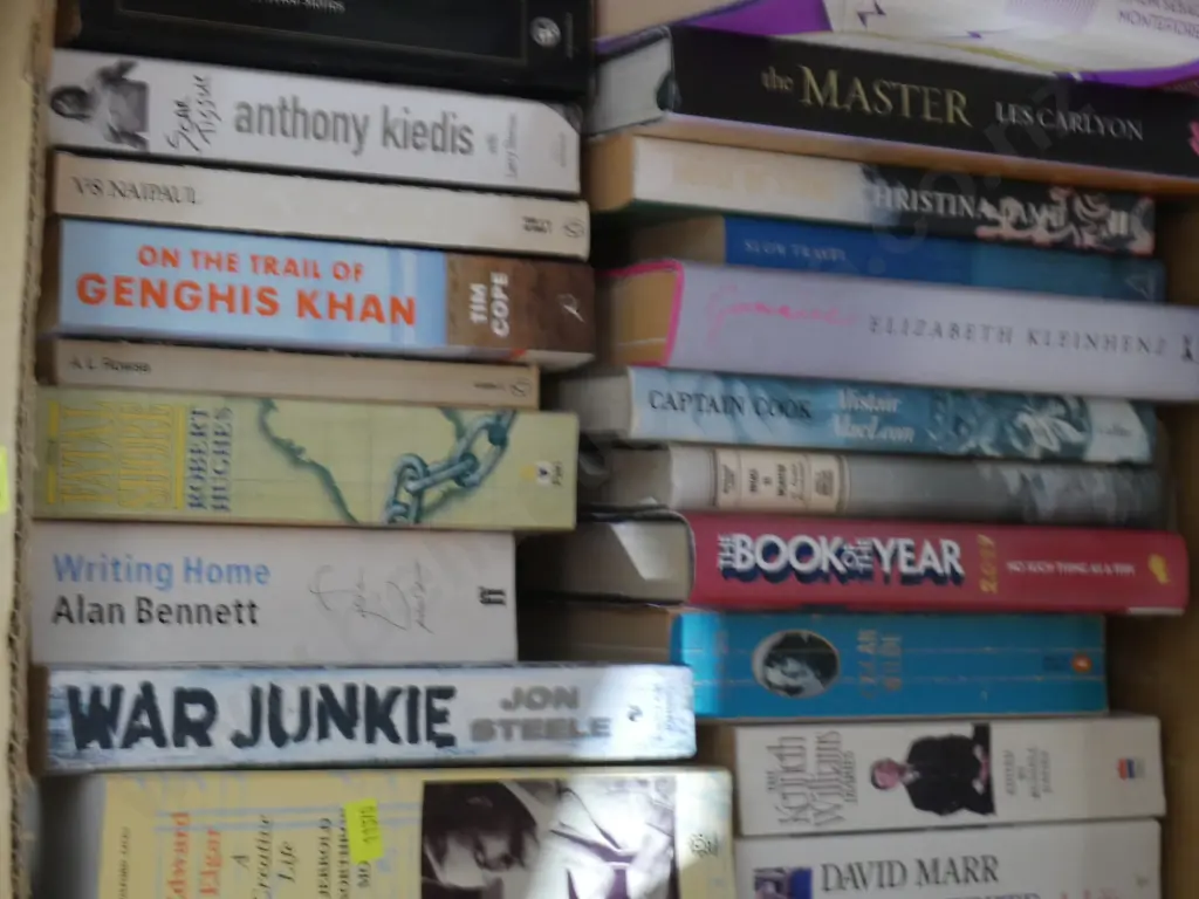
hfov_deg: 28.6
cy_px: 450
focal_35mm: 68
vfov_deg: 21.6
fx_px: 2355
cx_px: 600
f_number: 5.6
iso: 3200
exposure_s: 1/13
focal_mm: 34
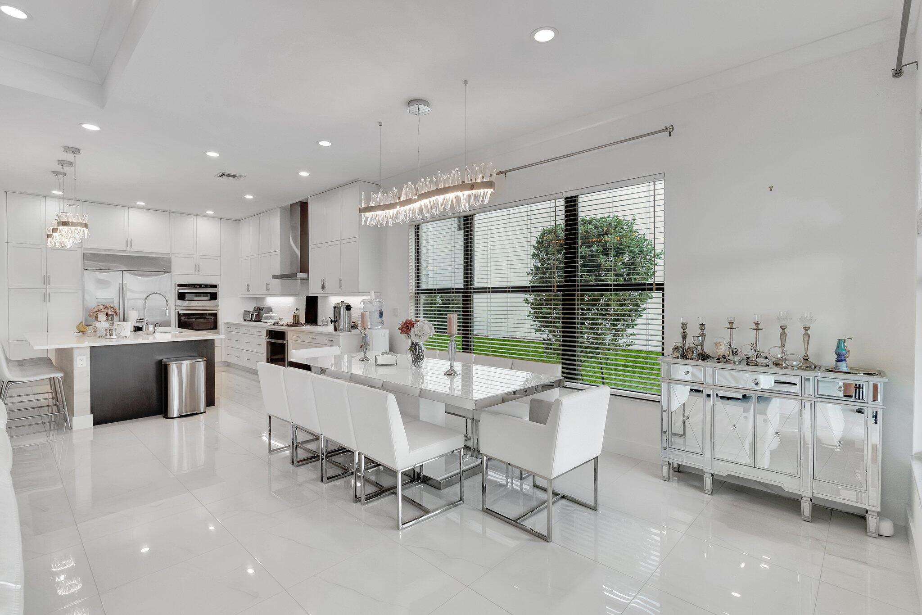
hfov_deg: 100.4
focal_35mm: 15
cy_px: 308
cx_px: 461
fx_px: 384
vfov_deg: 77.3
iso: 1100
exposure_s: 1/100
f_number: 8
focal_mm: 10
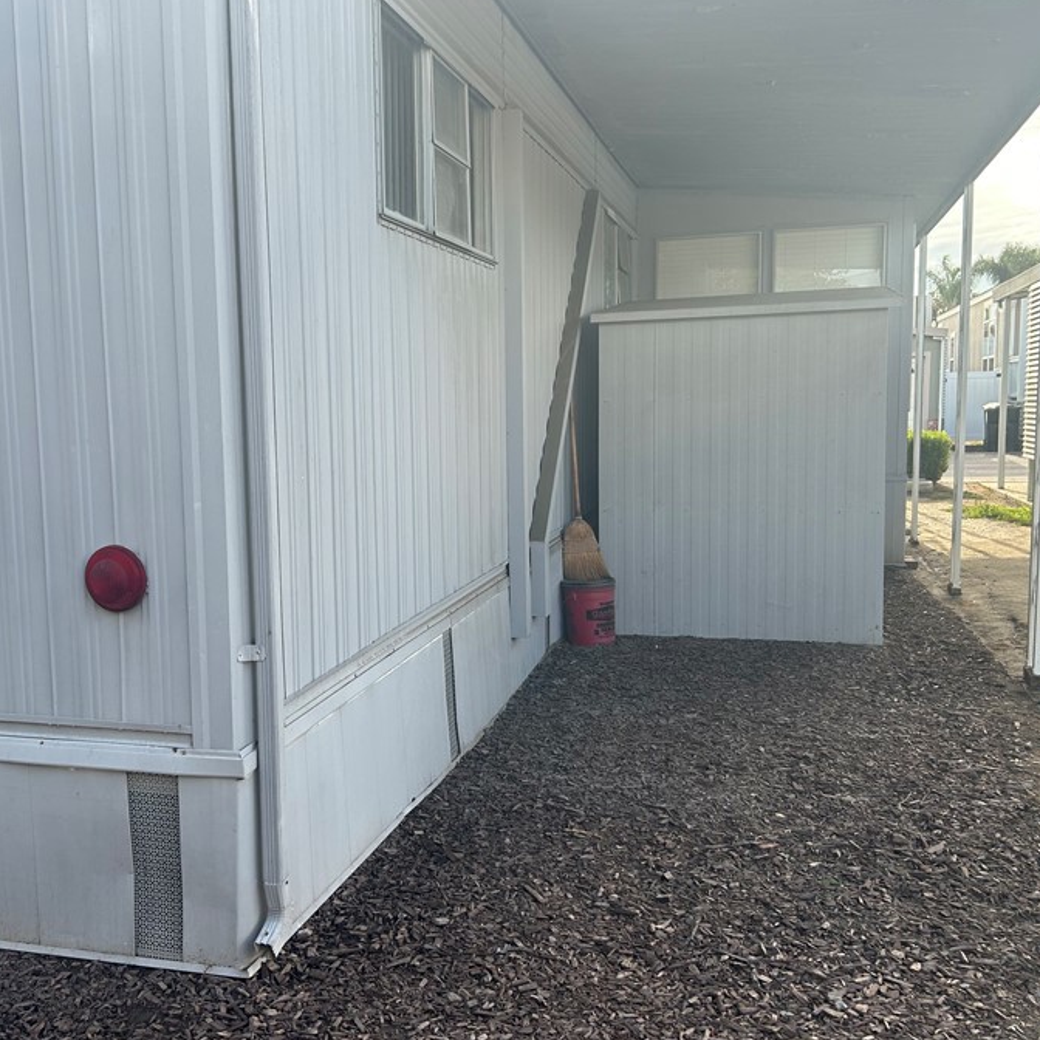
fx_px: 1190
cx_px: 368
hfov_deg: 46.7
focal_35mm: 35
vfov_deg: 47.2
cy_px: 526
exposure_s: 1/418
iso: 50
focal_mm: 5.7
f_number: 1.5
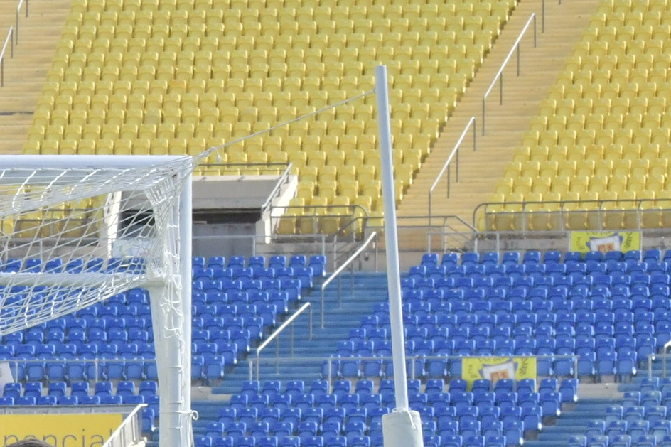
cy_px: 777
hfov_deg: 5.9
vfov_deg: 4.0
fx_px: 6354
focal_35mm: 341
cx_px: -735
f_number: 16
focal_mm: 78
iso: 800
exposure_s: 1/500
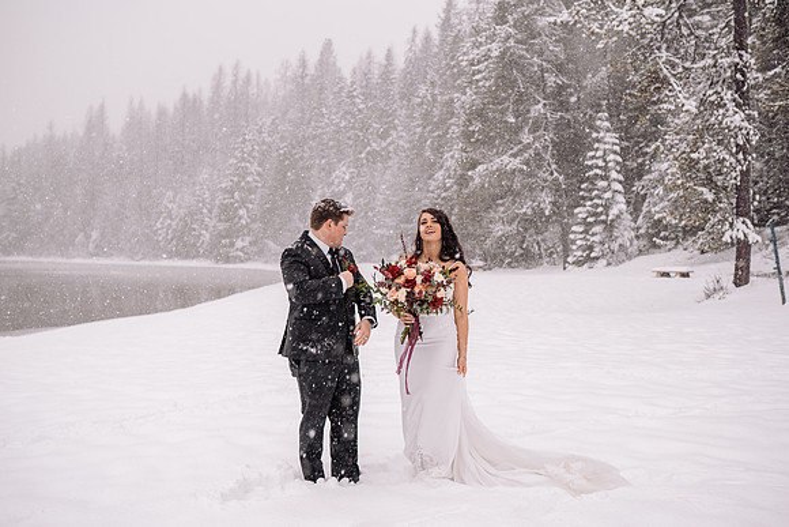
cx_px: 394
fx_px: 769
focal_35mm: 35
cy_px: 264
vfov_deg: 37.8
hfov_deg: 54.3
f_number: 2.5
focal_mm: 35
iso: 100
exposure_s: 1/200
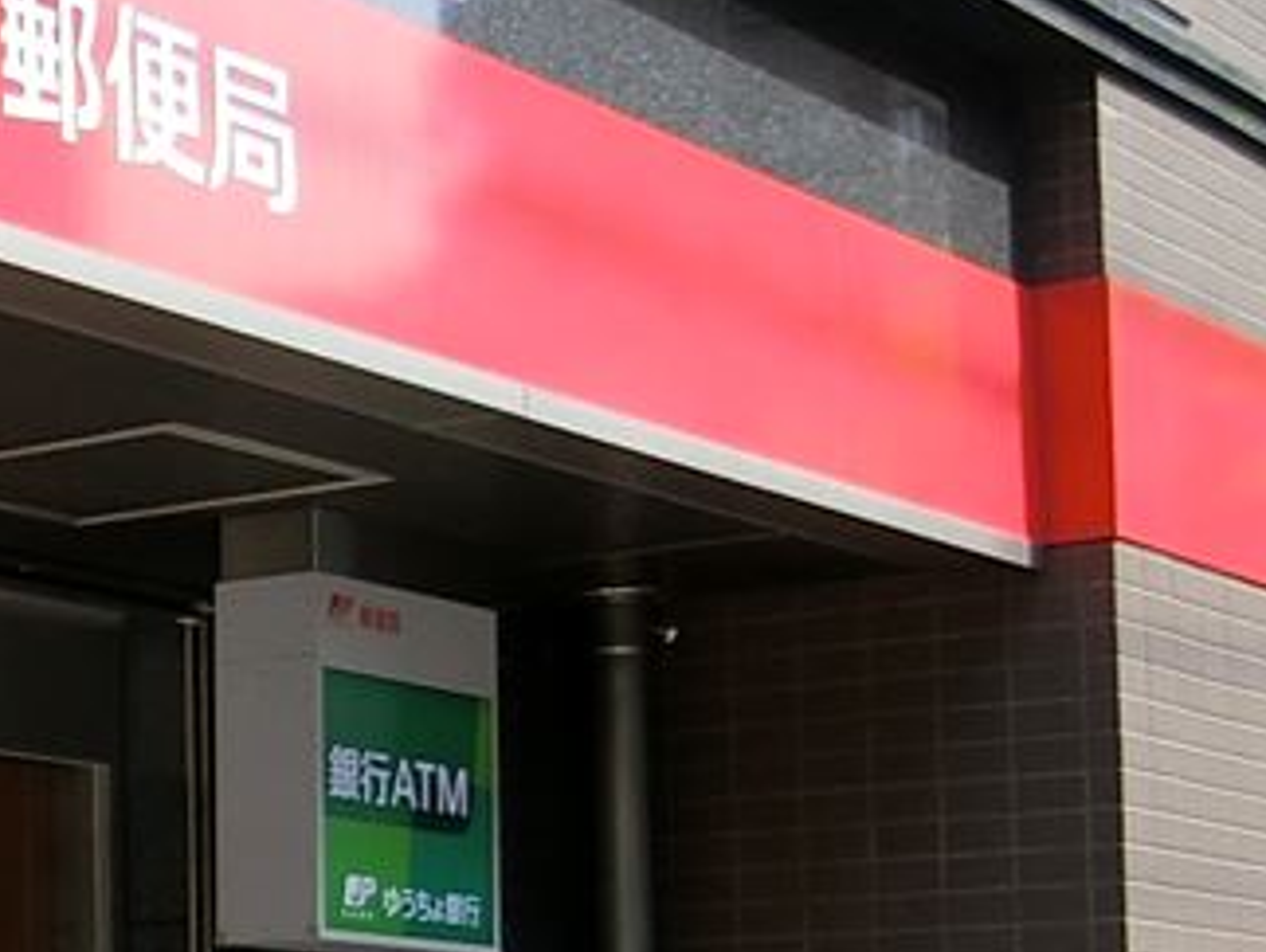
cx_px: -357
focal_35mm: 94
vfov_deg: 15.5
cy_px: 952
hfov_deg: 19.3
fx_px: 3442
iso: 80
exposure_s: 1/640
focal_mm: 4.06
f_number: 2.7
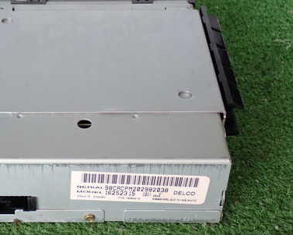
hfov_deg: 25.7
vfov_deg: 21.0
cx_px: 71
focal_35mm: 73
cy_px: 131
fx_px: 633
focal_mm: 8.4
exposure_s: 1/100
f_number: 3.1
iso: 160
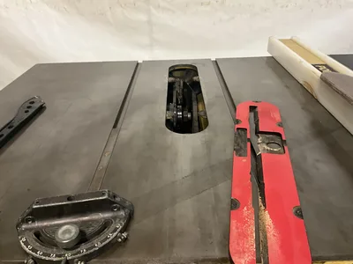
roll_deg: +1.5
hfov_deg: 61.7
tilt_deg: -30.5
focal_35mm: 29
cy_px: 132
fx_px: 296
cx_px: 176
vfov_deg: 48.2
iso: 320
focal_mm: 3
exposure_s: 1/35
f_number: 1.8
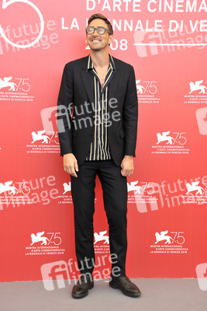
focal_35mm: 68
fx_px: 586
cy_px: 156
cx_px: 104
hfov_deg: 20.0
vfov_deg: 29.6
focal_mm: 68
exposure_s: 1/200
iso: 1000
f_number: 8
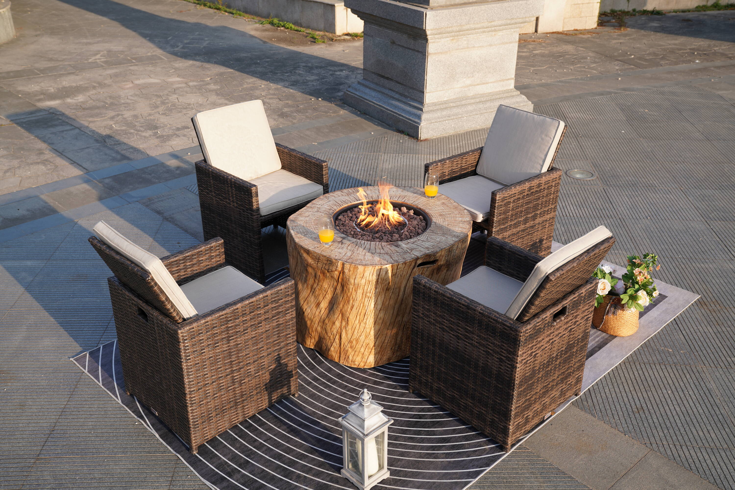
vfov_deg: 36.9
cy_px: 245
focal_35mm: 36
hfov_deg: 53.1
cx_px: 368
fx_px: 735
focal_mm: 36
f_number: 5.6
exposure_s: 1/160
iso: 100
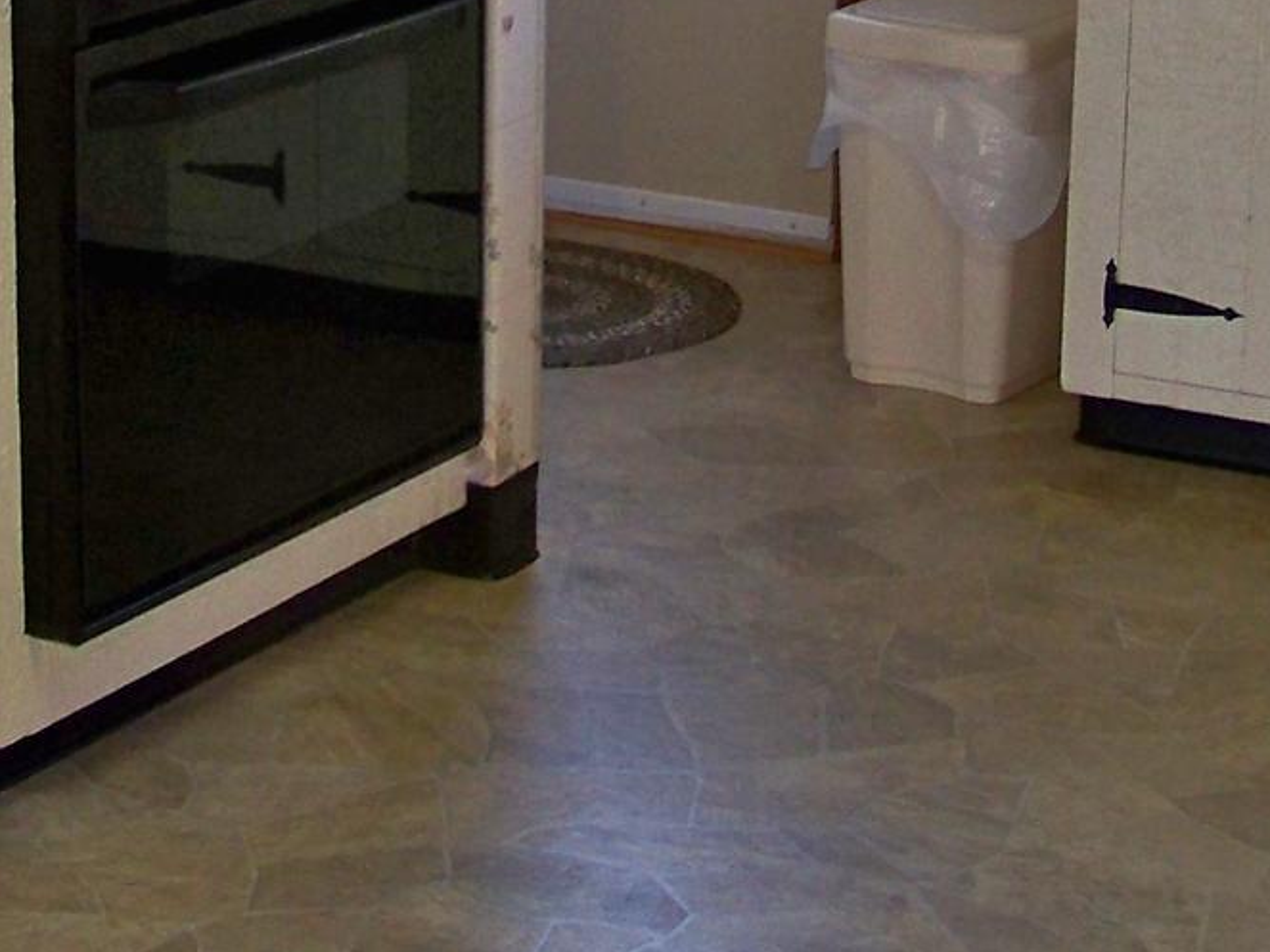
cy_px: -82
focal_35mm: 102
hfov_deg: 19.3
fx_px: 3742
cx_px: 550
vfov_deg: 14.2
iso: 200
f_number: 2.8
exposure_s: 1/30
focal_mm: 5.85
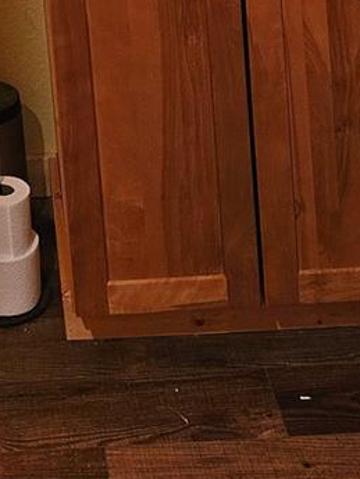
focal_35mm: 80
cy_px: -230
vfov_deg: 20.9
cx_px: -61
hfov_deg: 17.6
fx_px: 1109
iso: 640
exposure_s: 1/60.2
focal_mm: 6.3
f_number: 1.7
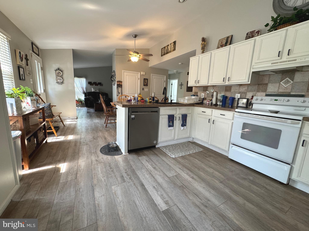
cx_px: 154
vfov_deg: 85.7
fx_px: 125
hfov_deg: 102.1
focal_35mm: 14
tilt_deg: -10.1
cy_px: 116
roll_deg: -2.3
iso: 250
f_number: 2.2
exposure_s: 1/60
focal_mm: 2.22
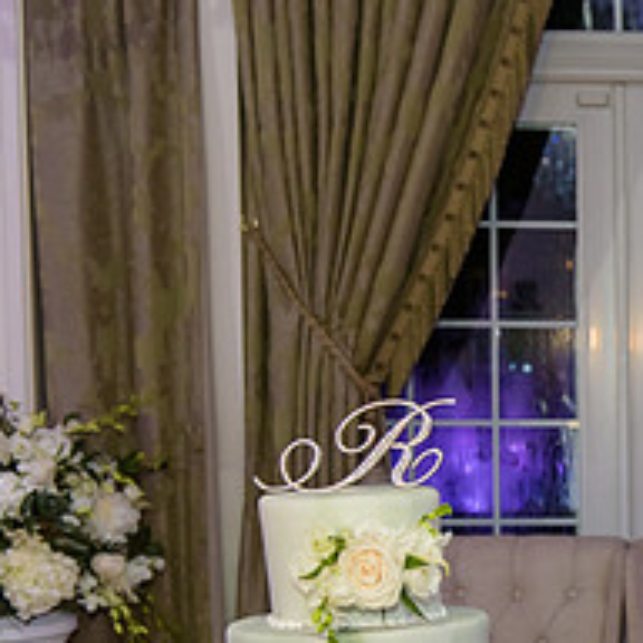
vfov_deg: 19.1
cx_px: 961
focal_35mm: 90
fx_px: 1891
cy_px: 507
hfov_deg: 17.4
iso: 1600
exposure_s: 1/125
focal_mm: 35
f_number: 3.2
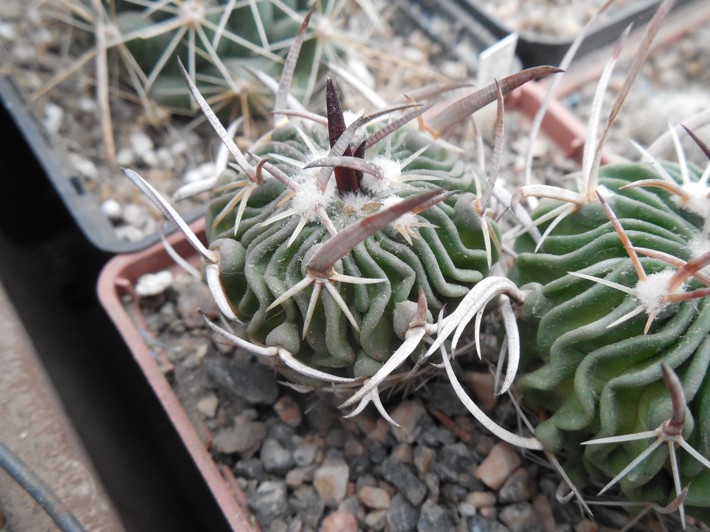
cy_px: 266
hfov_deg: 58.4
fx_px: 636
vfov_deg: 45.4
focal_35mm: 31
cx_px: 355
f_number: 3.6
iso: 400
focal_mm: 5.6
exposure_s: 1/20
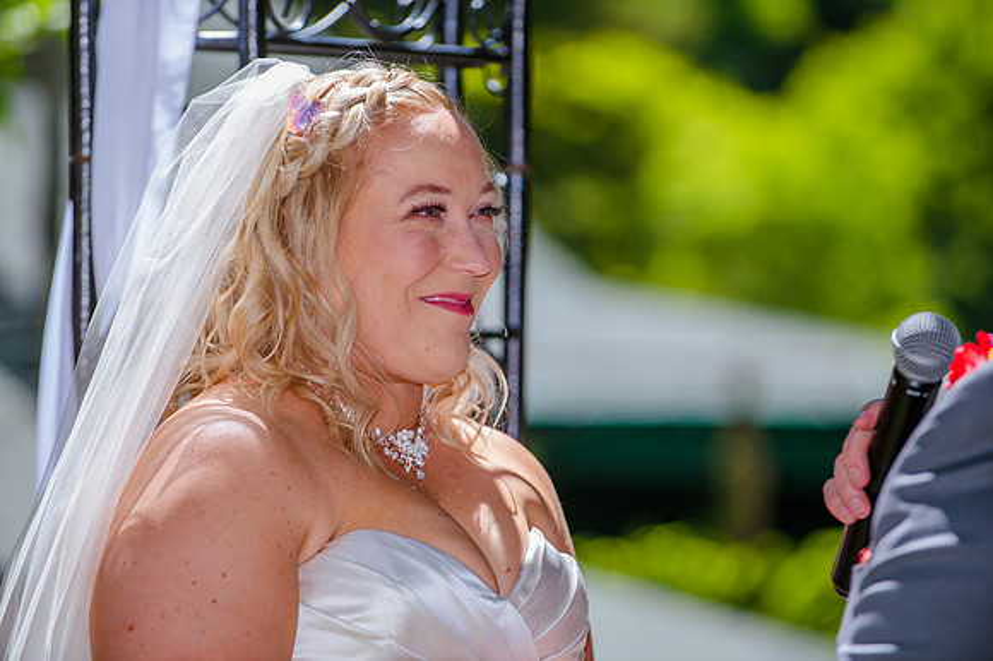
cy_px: 330
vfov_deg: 6.9
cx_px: 496
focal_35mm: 200
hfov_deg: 10.3
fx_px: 5513
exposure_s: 1/640
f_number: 4
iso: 200
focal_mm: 200
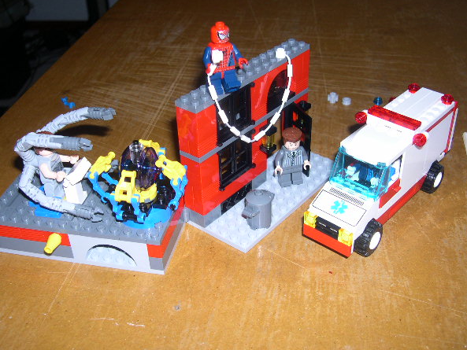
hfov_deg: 45.8
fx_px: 553
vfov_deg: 35.1
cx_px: 227
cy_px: 168
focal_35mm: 41
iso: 100
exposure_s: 1/60
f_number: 2.8
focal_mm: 8
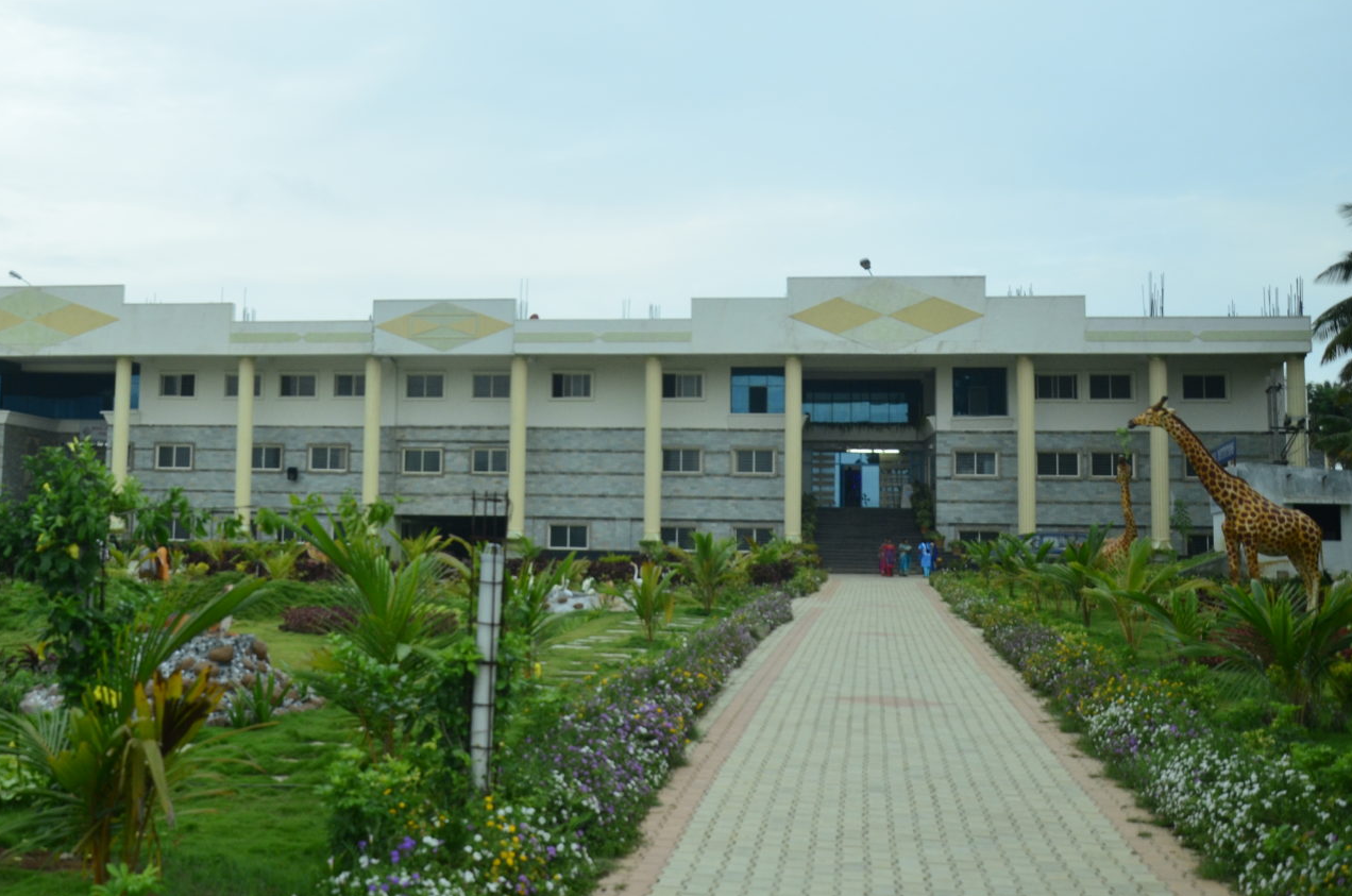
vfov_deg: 33.5
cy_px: 383
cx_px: 505
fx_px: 1485
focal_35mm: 40
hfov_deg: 48.5
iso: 640
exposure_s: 1/320
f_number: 5
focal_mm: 21
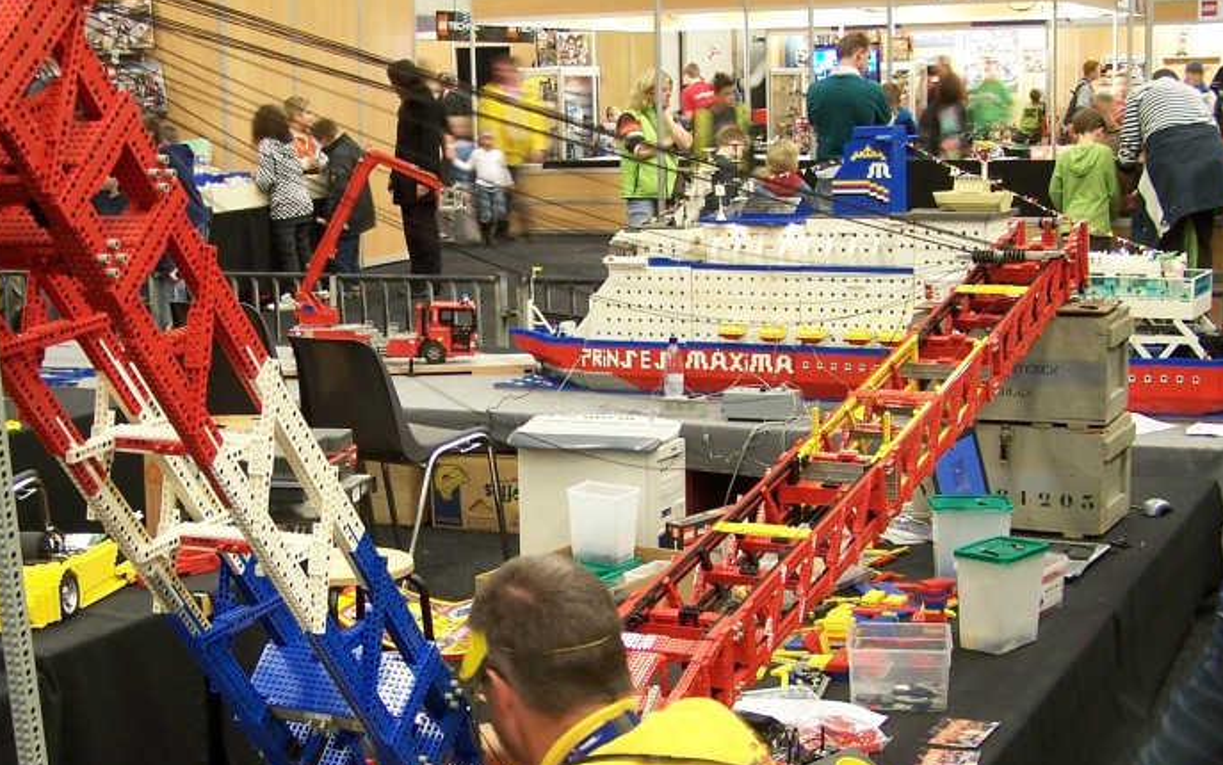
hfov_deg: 33.9
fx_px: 2001
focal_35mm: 60
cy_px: 505
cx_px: 529
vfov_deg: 21.6
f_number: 2.8
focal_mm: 6.3
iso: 80
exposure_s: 1/2
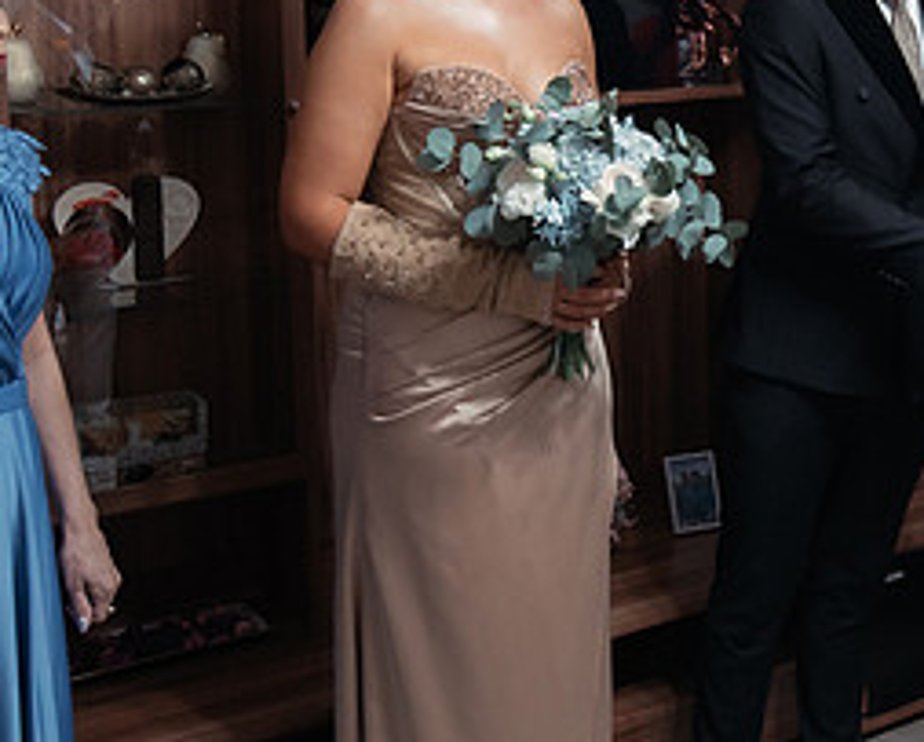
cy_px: 154
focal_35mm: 57
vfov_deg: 26.3
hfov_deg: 31.3
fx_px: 1561
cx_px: 846
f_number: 2.8
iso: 1600
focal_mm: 19
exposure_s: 1/200
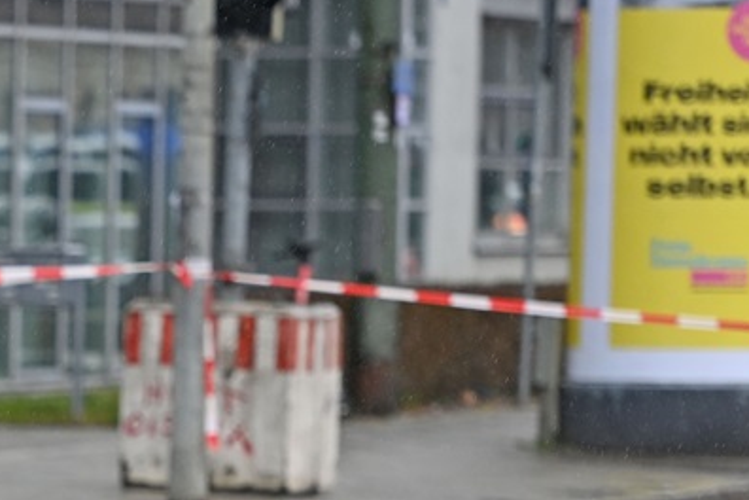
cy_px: 623
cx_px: -331
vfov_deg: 3.0
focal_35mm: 454
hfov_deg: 4.5
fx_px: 9445
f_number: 3.5
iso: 400
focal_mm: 150
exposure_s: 1/500
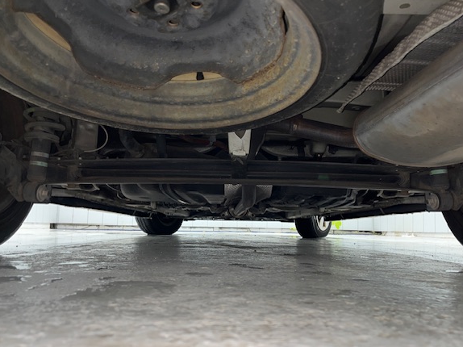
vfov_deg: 48.1
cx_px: 242
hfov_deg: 61.7
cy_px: 192
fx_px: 388
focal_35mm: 29
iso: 32
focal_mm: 5.1
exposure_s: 1/50
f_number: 1.6
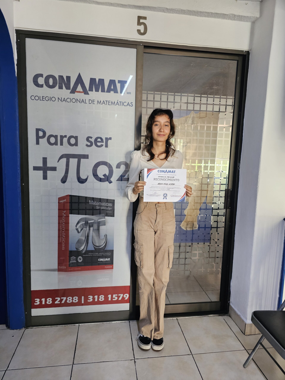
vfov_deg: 73.9
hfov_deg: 58.9
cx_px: 142
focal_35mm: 23
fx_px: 252
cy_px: 190
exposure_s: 1/120
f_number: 1.7
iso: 1000
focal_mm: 6.3
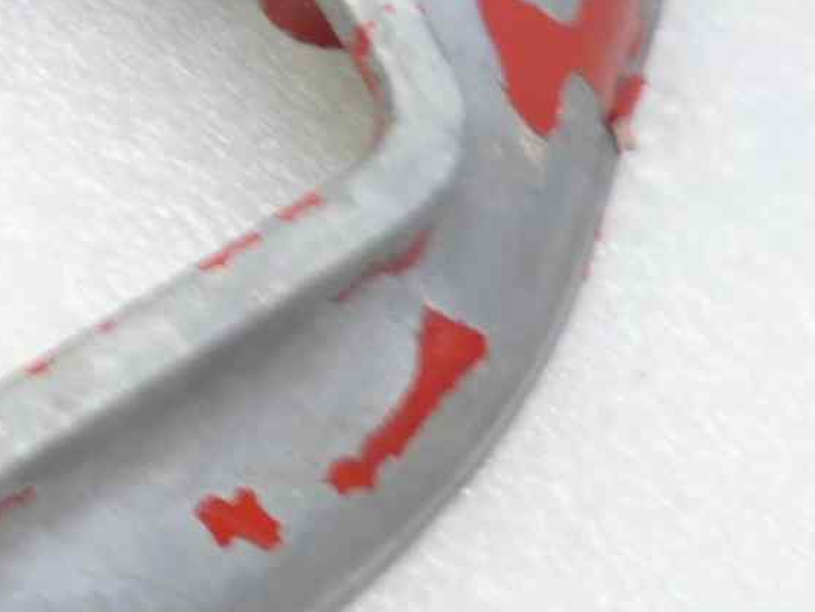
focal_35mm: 114
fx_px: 2685
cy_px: 67
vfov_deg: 12.9
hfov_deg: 15.5
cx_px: -522
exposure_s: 1/10
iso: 80
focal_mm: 4.1
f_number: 3.3
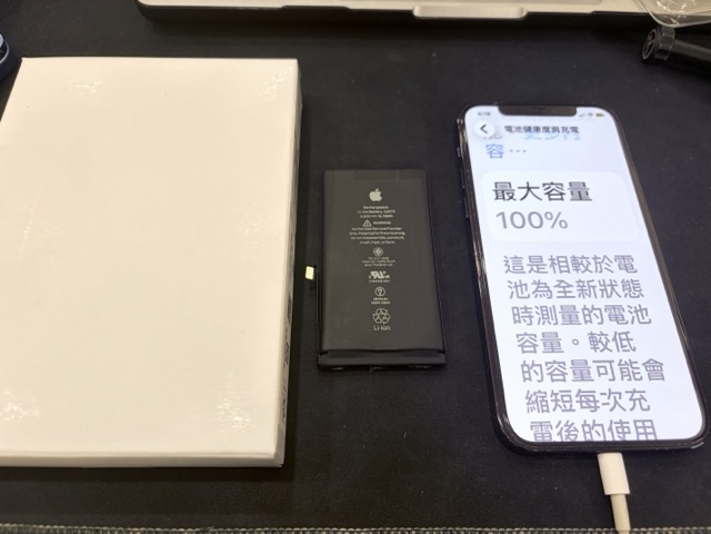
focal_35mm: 26
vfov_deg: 53.1
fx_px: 534
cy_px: 267
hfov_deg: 67.3
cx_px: 356
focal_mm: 5.96
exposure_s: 1/120
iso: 100
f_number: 1.6
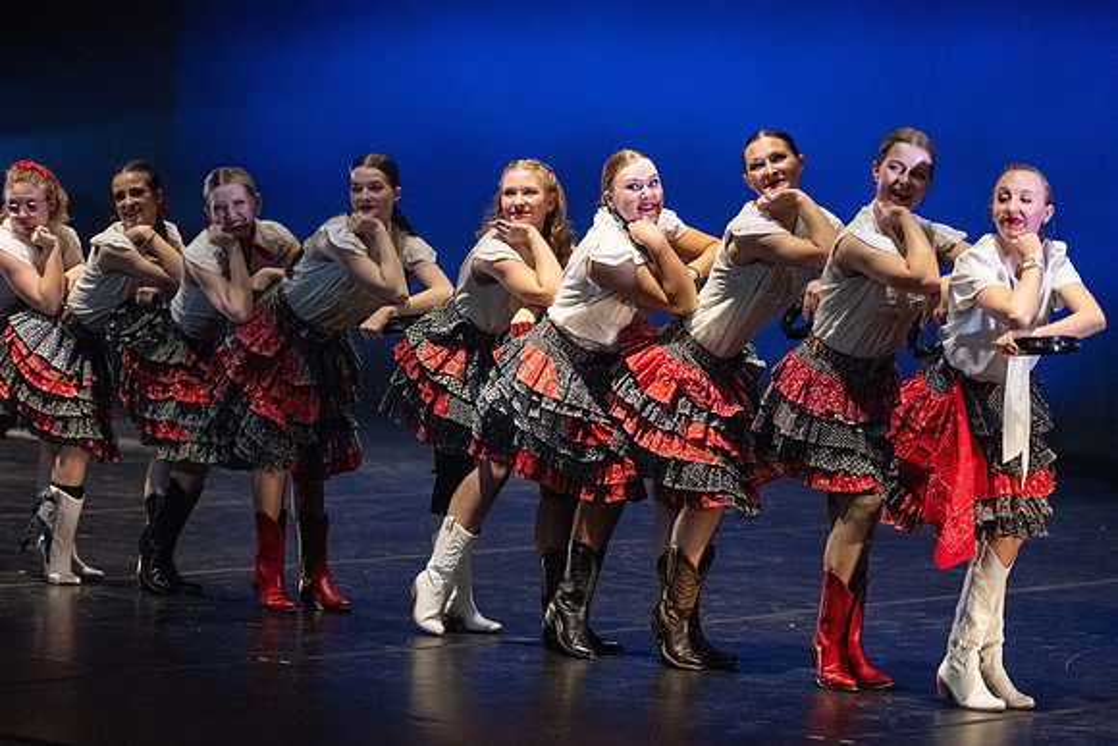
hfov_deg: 16.1
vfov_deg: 10.8
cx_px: 592
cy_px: 367
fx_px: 3962
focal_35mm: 128
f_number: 2.8
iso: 5000
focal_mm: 120
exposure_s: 1/800
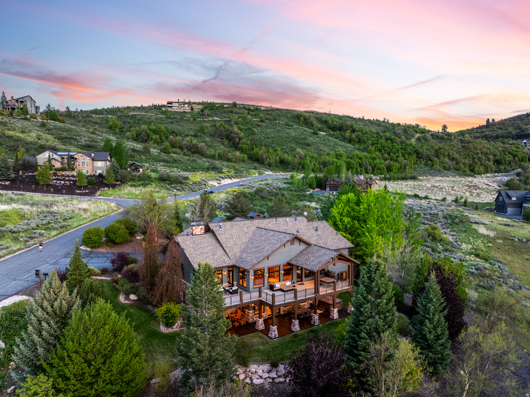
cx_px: 265
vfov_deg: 56.8
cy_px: 198
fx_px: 367
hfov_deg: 71.6
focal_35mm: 24
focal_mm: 12.29
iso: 100
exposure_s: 1/40
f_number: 4
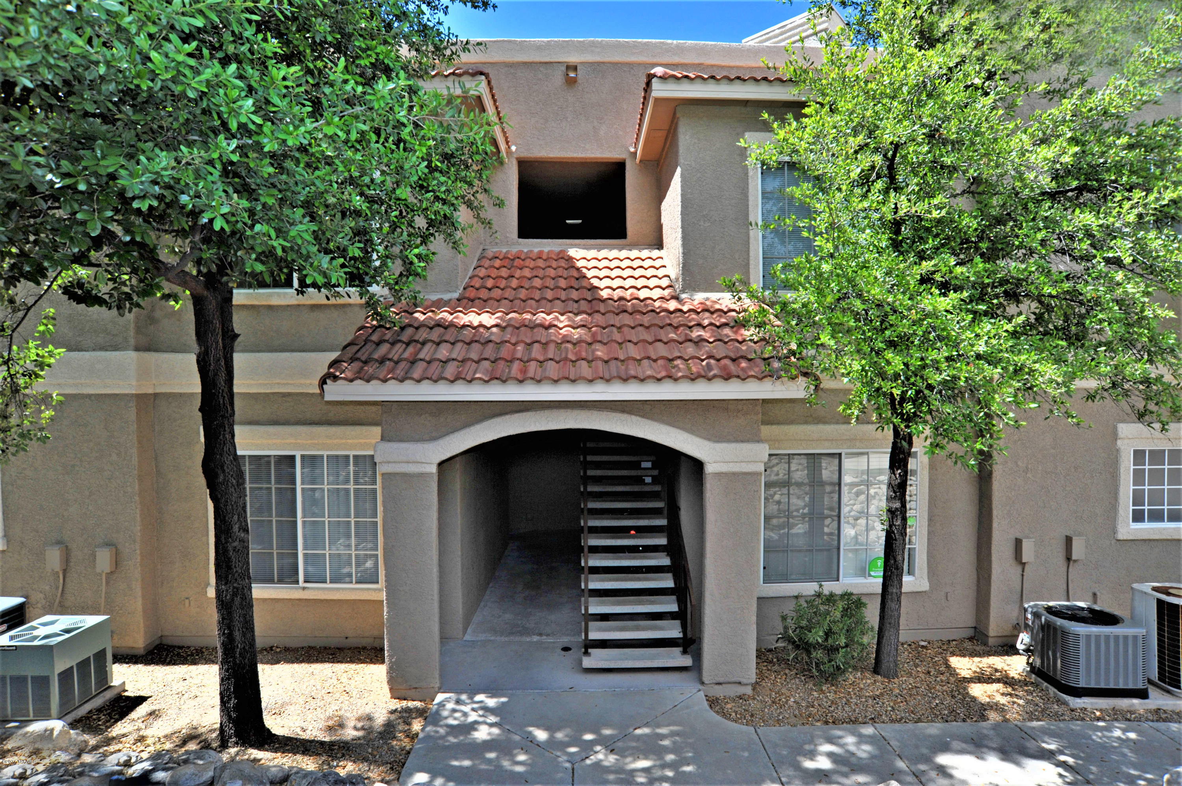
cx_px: 591
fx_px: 591
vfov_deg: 67.3
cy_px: 393
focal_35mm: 18
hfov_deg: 90.0
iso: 320
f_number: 11
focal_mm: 18
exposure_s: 1/250
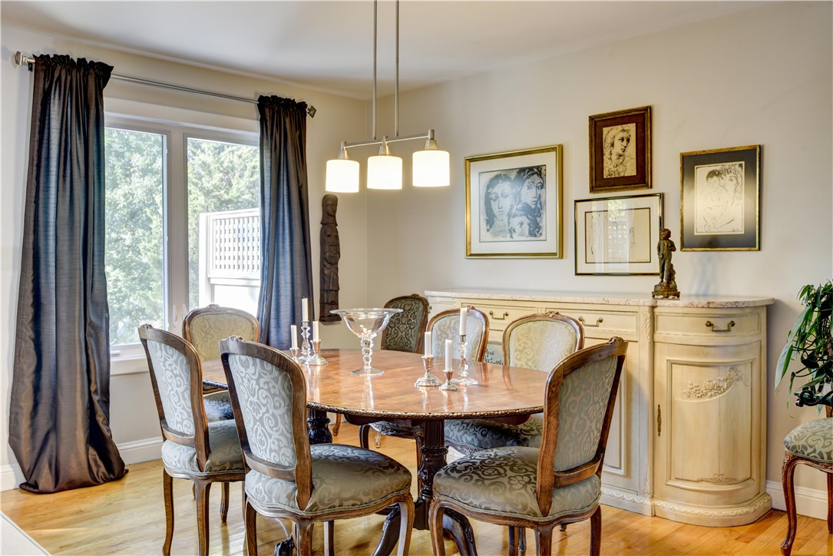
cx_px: 416
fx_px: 694
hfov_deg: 61.9
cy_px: 278
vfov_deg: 43.6
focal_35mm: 30
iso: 100
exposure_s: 1/1.67
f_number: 11
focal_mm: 30
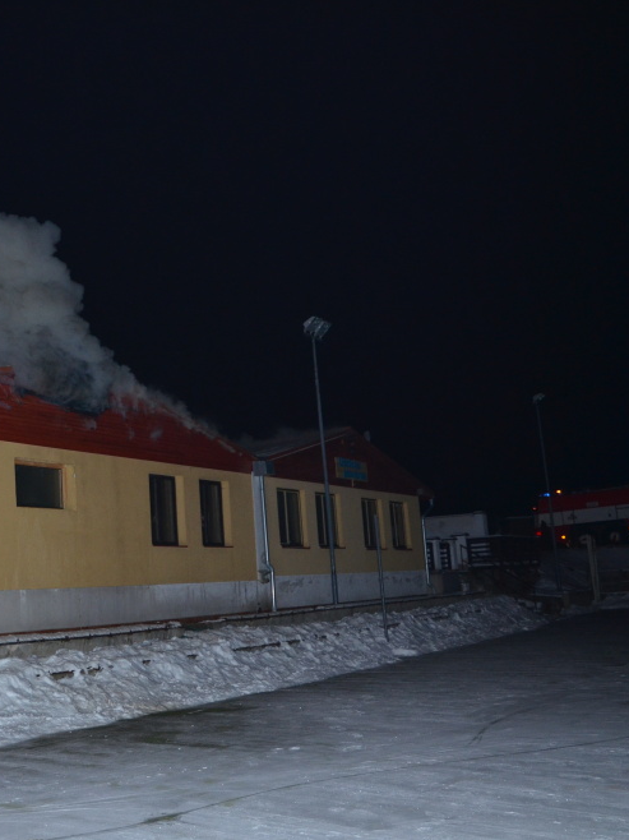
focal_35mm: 35
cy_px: 420
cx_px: 131
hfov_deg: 39.2
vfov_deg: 52.6
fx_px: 849
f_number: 4
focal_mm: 16
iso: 800
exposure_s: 1/60
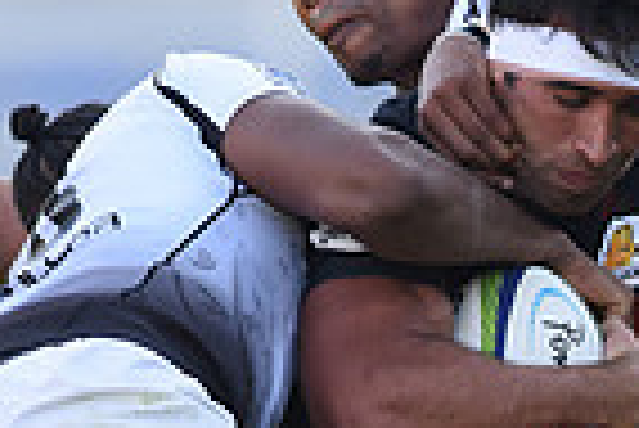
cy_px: 647
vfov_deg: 0.8
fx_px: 30436
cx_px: 392
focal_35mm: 1713
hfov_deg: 1.2
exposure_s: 1/500
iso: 500
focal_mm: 420
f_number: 4
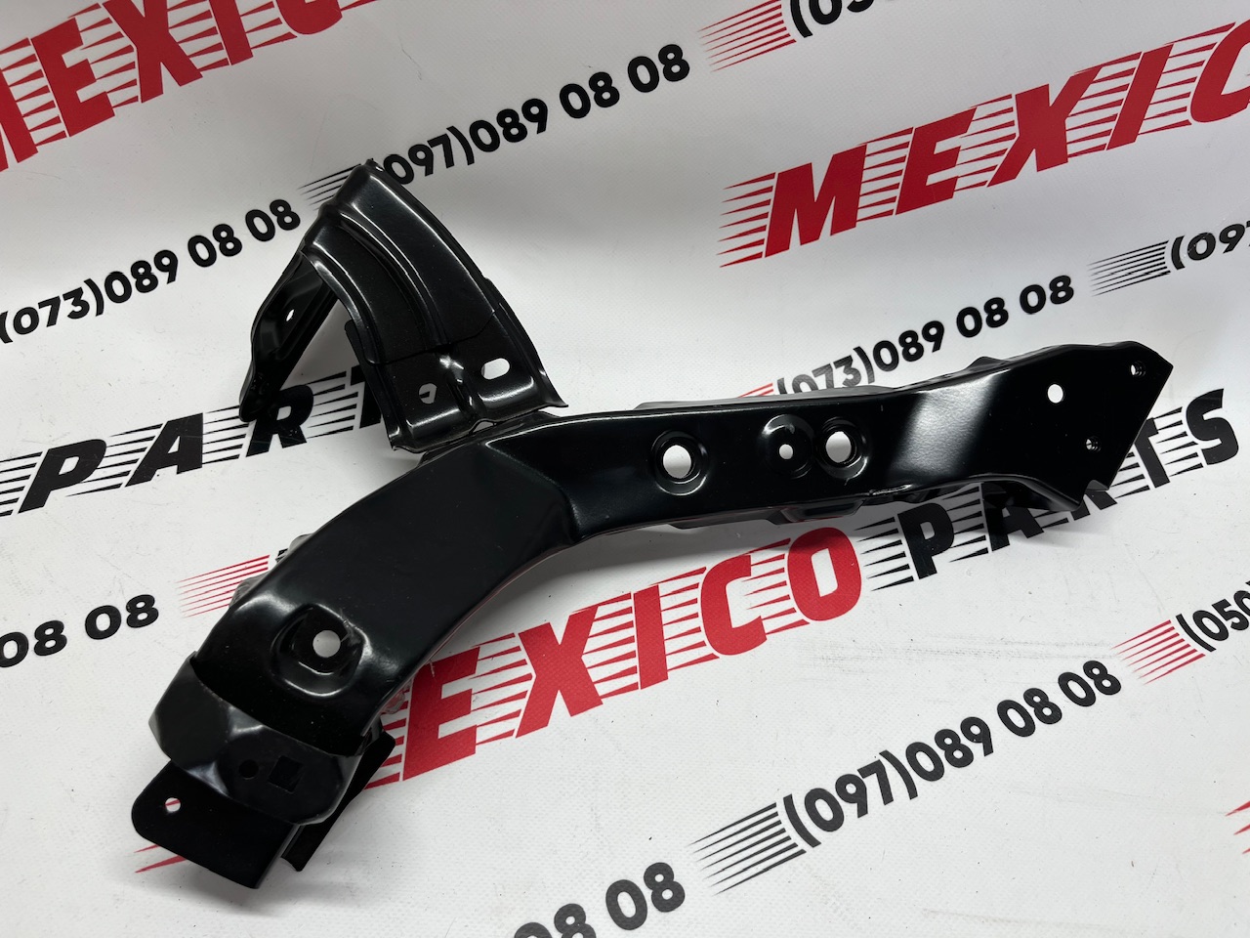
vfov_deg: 53.1
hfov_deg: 67.3
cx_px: 625
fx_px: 939
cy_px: 469
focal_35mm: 26
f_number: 1.6
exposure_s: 1/109
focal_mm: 5.1
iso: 32
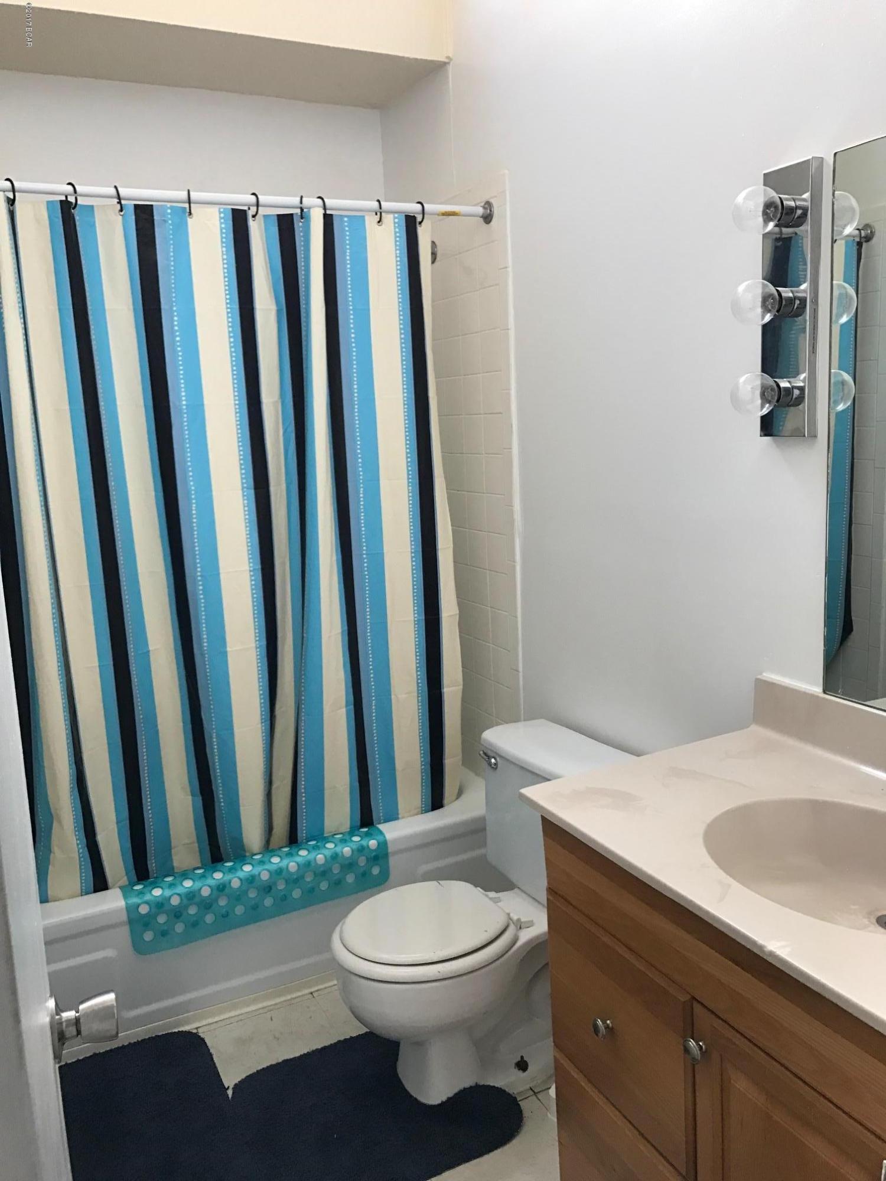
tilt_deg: -8.7
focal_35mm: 28
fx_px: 956
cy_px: 590
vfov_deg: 63.4
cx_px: 443
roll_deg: +2.4
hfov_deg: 49.7
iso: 25
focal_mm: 3.99
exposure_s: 1/30
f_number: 1.8
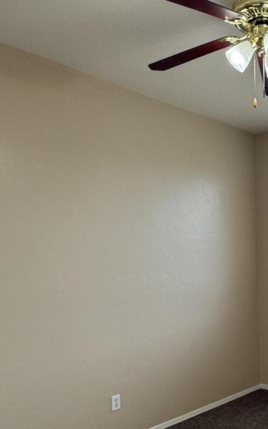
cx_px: 283
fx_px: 433
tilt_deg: -1.8
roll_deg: -0.1
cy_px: 281
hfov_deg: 31.2
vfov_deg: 51.9
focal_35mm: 37
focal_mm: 2.22
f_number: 2.2
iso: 64
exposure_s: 1/114
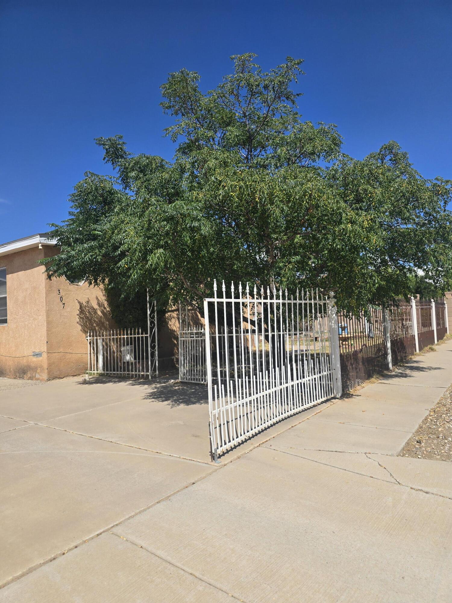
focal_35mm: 23
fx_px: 400
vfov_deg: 73.9
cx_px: 226
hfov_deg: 58.9
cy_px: 302
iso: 12
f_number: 1.7
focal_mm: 6.3
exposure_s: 1/1024
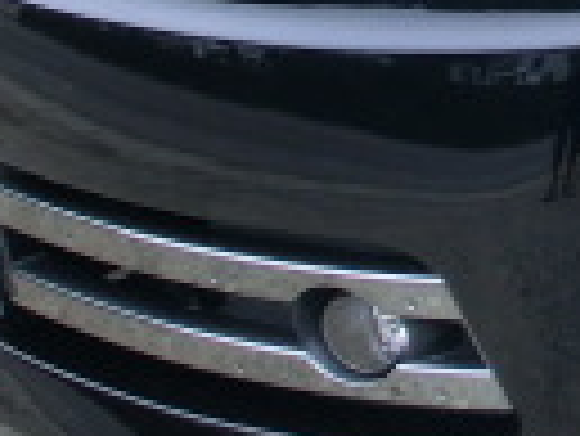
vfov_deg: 8.8
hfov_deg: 11.3
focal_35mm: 164
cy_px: -220
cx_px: 1007
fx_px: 2750
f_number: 3.7
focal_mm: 5.86
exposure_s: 1/100
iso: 100
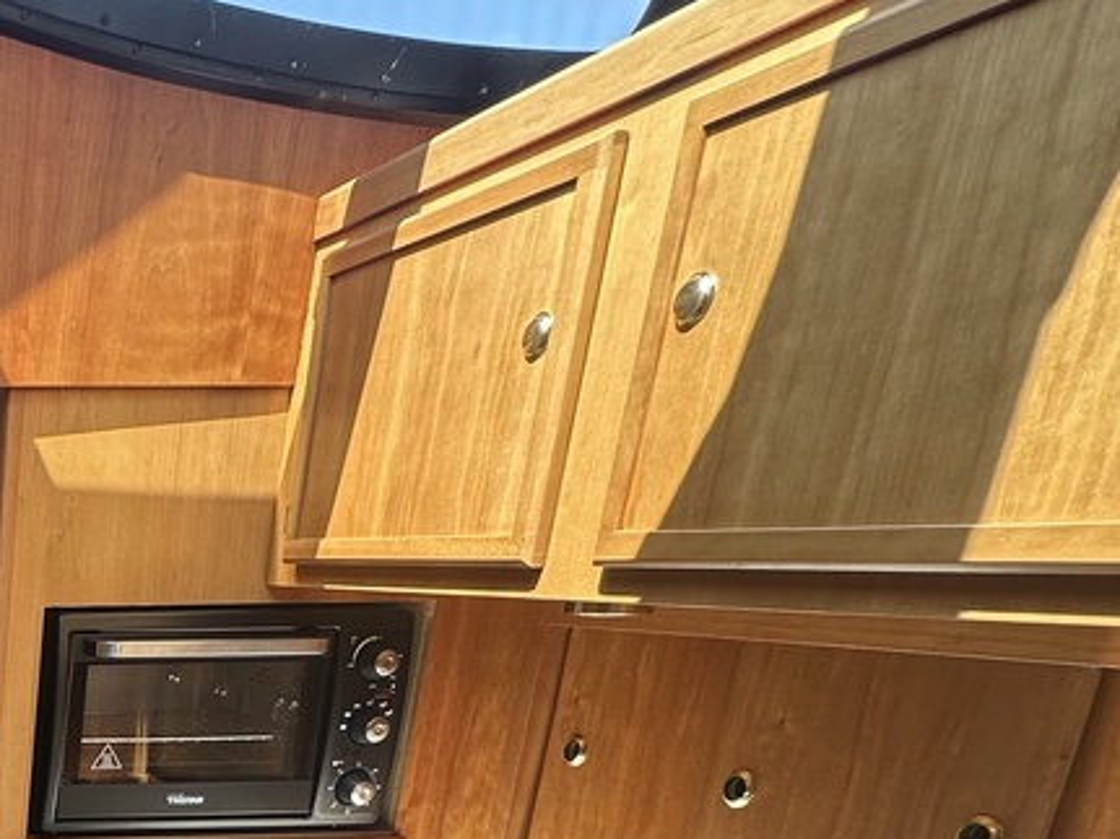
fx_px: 1261
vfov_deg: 31.1
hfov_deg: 34.7
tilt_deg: -19.4
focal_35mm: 39
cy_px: 1000
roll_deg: +1.2
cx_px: -312
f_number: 2.2
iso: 40
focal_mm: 2.22
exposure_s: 1/124
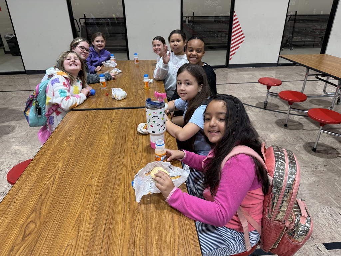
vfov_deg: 56.8
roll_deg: +0.0
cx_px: 170
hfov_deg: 71.6
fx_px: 236
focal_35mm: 24
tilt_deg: -26.9
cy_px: 128
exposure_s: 1/120
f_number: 1.78
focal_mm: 6.76
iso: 160
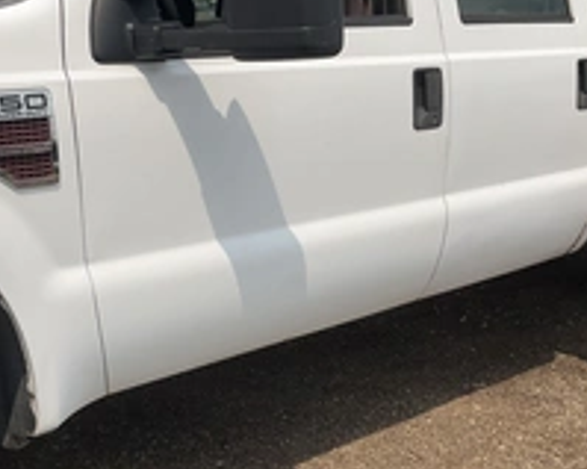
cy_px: 206
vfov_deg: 26.6
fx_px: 990
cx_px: 271
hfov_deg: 33.0
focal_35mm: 57
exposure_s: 1/2959
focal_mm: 3
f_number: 1.8
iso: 25
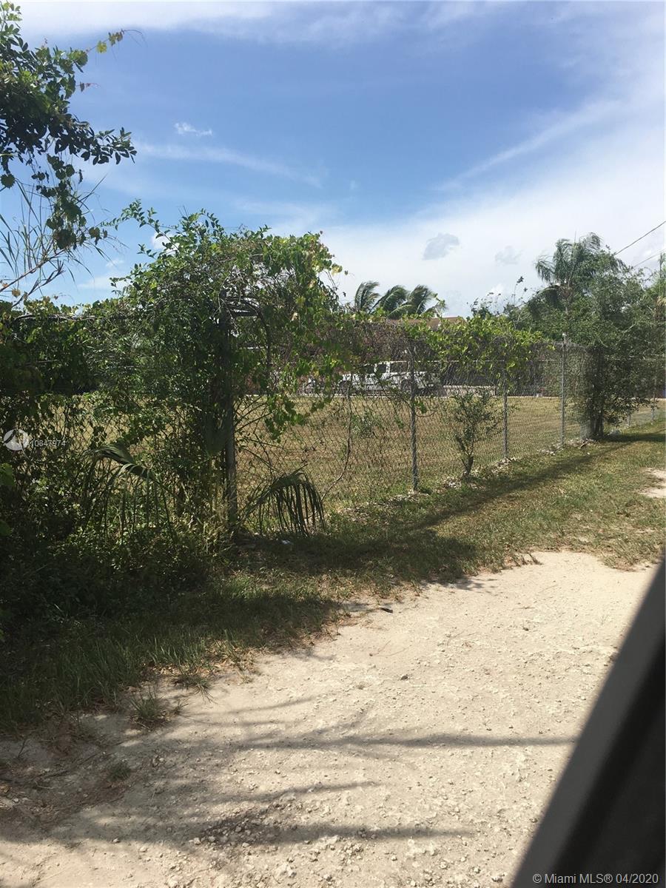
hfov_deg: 48.2
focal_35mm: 29
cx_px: 333
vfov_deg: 61.7
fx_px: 744
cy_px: 444
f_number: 2.2
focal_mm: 4.15
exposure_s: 1/1637
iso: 25
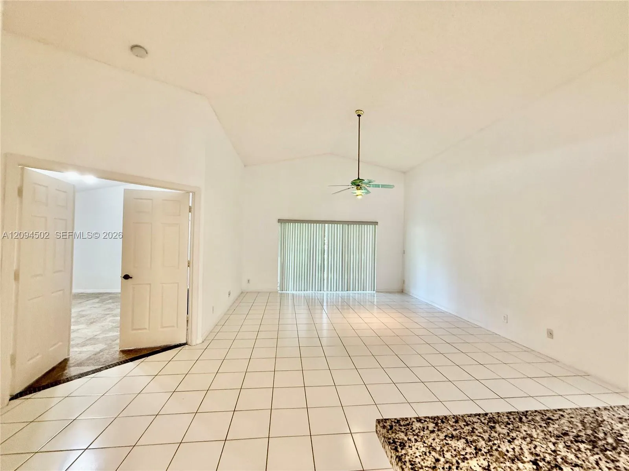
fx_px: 254
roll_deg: -1.7
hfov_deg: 102.1
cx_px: 314
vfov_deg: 85.7
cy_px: 236
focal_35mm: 14
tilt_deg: +1.2
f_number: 2.2
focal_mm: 2.22
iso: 250
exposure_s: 1/60
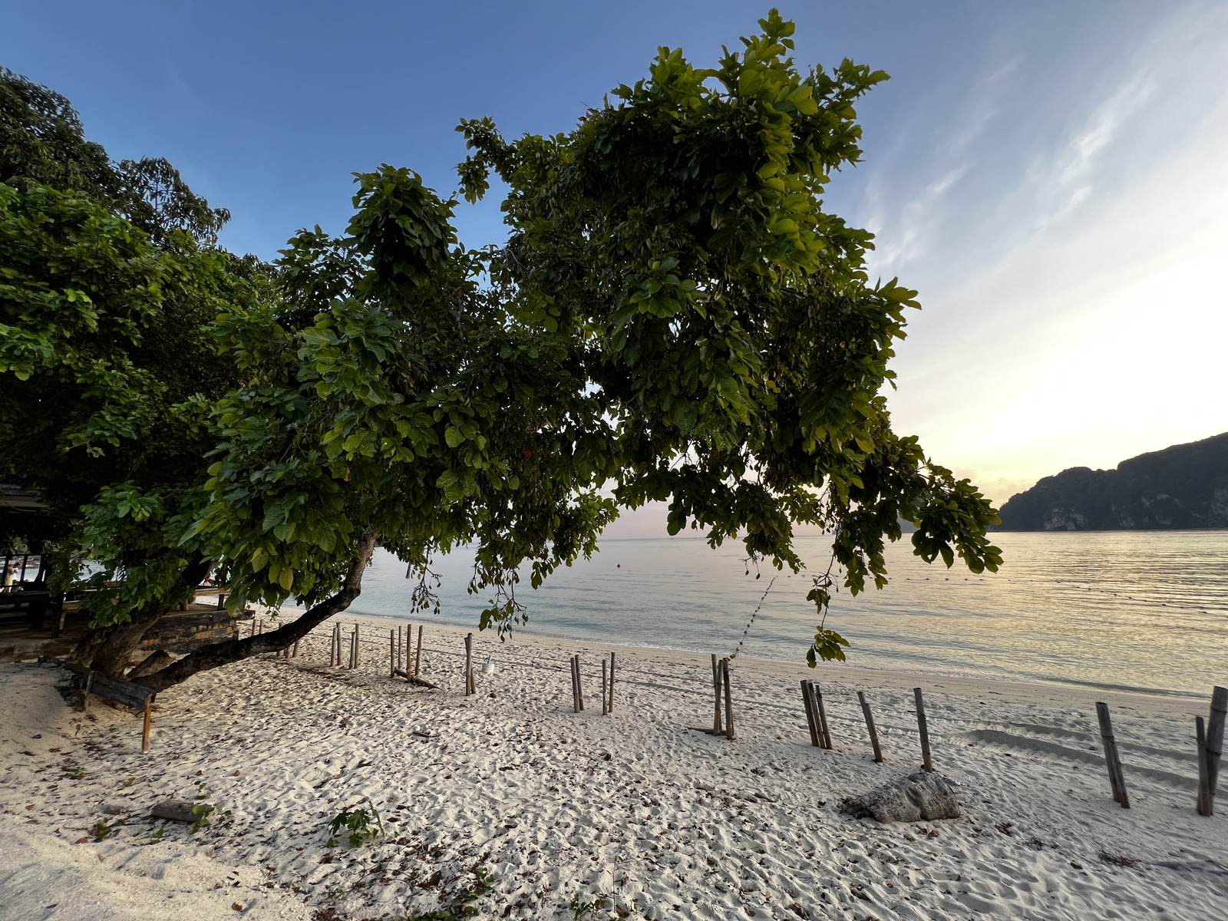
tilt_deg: +9.3
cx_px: 614
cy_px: 460
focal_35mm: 13
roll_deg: +1.3
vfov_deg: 89.9
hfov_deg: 106.2
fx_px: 461
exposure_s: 1/121
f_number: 1.8
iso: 64
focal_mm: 1.57
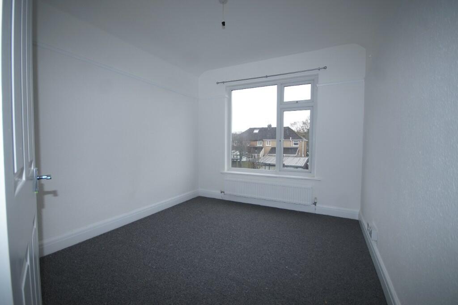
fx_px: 191
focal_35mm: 15
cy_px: 152
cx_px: 229
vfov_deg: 77.3
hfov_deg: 100.4
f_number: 4
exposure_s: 1/60
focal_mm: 10
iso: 100
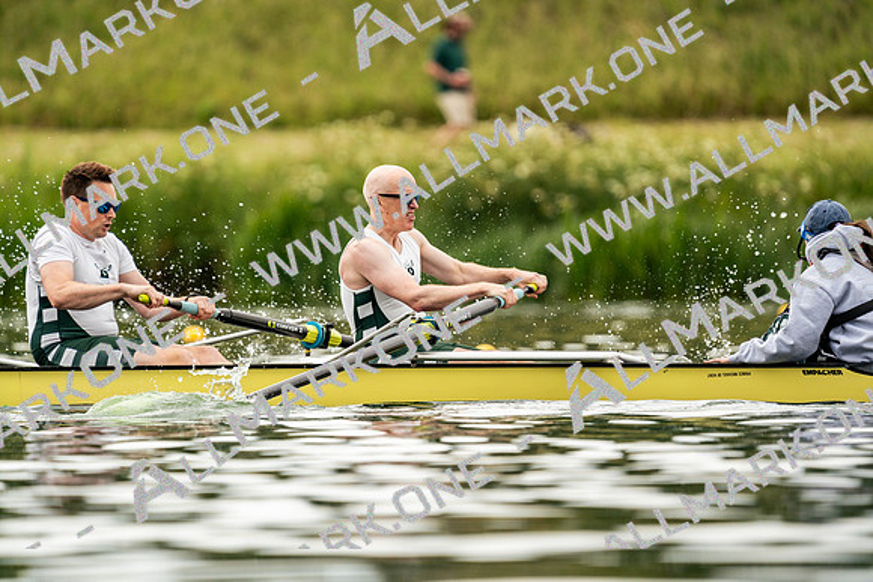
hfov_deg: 3.4
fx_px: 14553
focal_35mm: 600
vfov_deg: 2.3
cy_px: 291
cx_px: 436
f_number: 6.3
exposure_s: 1/2000
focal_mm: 600
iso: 500
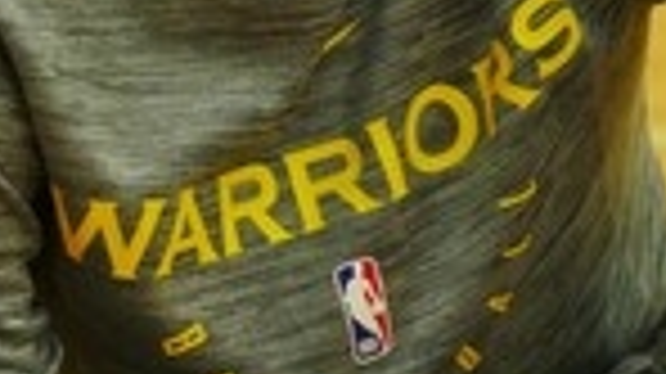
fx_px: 17435
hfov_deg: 2.2
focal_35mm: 988
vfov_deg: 1.2
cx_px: 279
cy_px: 149
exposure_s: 1/125
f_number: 5.6
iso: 3200
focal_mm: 140
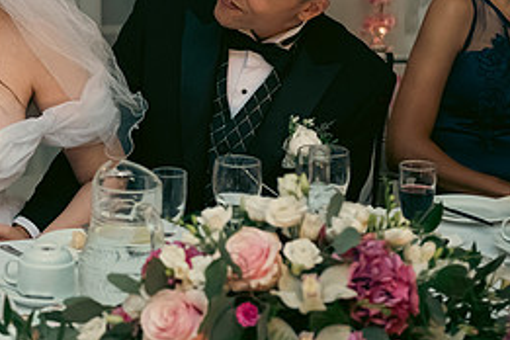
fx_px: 1955
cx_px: 29
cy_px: 1
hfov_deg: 14.7
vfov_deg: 9.9
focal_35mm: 138
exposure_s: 1/160
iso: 800
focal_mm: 62
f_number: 3.5
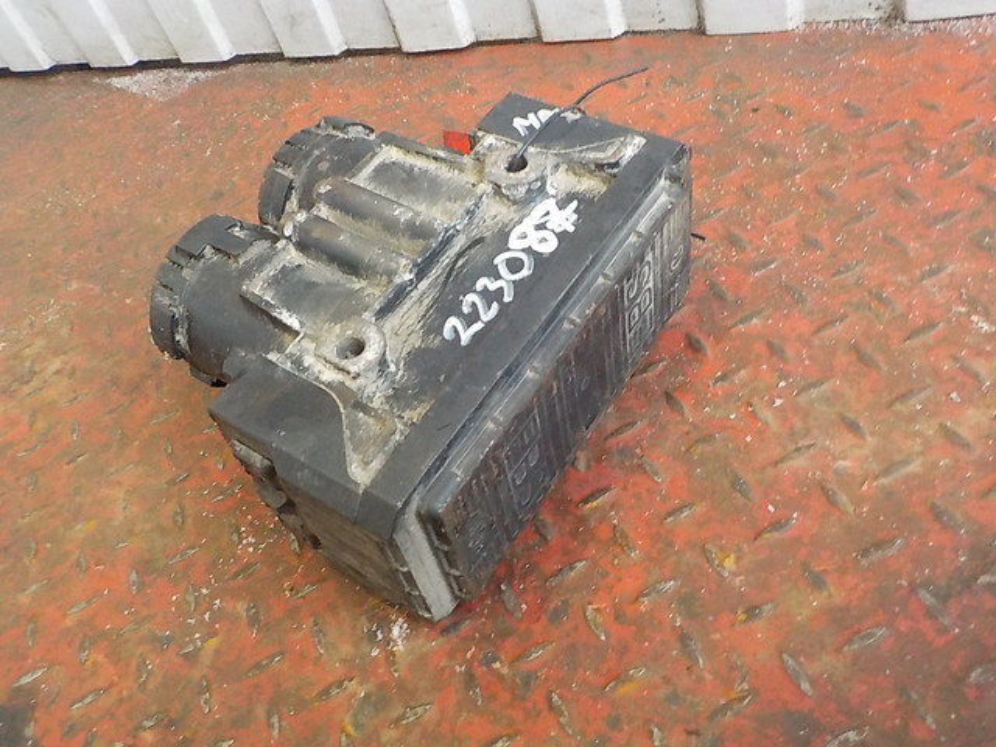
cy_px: 374
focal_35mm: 30
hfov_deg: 60.0
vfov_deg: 46.8
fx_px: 863
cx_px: 498
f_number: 3.3
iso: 800
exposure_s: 1/20
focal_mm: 4.1
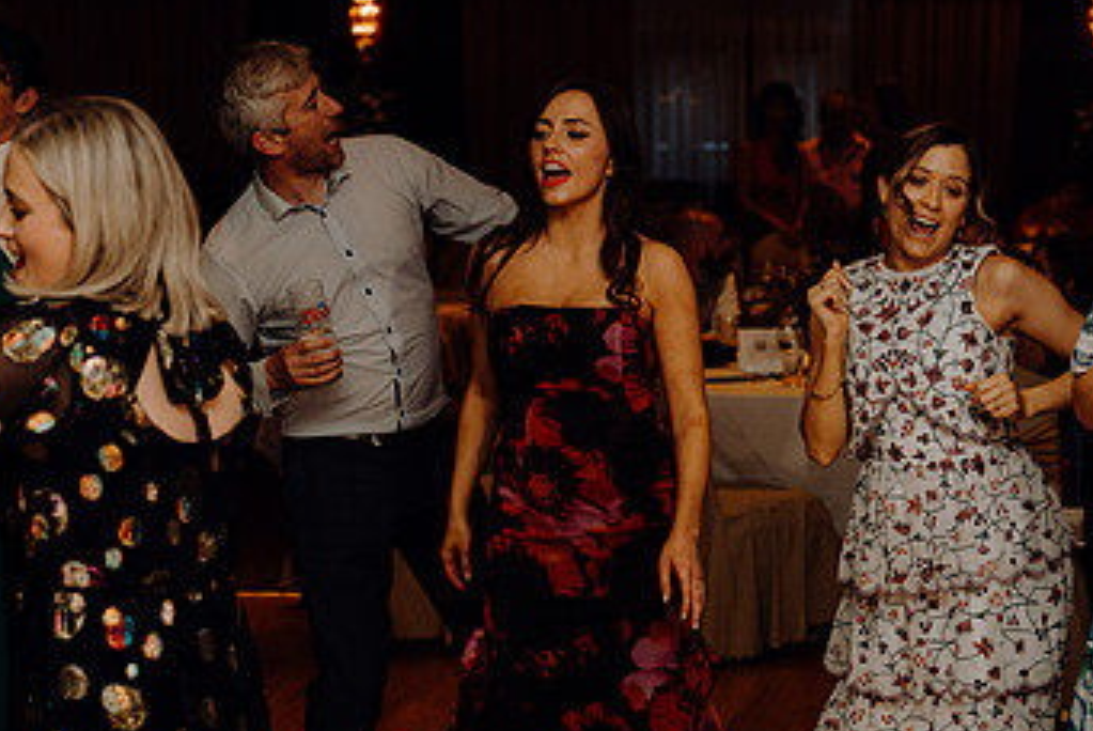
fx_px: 2583
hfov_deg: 23.8
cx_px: 747
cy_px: 527
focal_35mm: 85
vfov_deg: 16.0
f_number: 2.8
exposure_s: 1/160
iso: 1250
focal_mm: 50
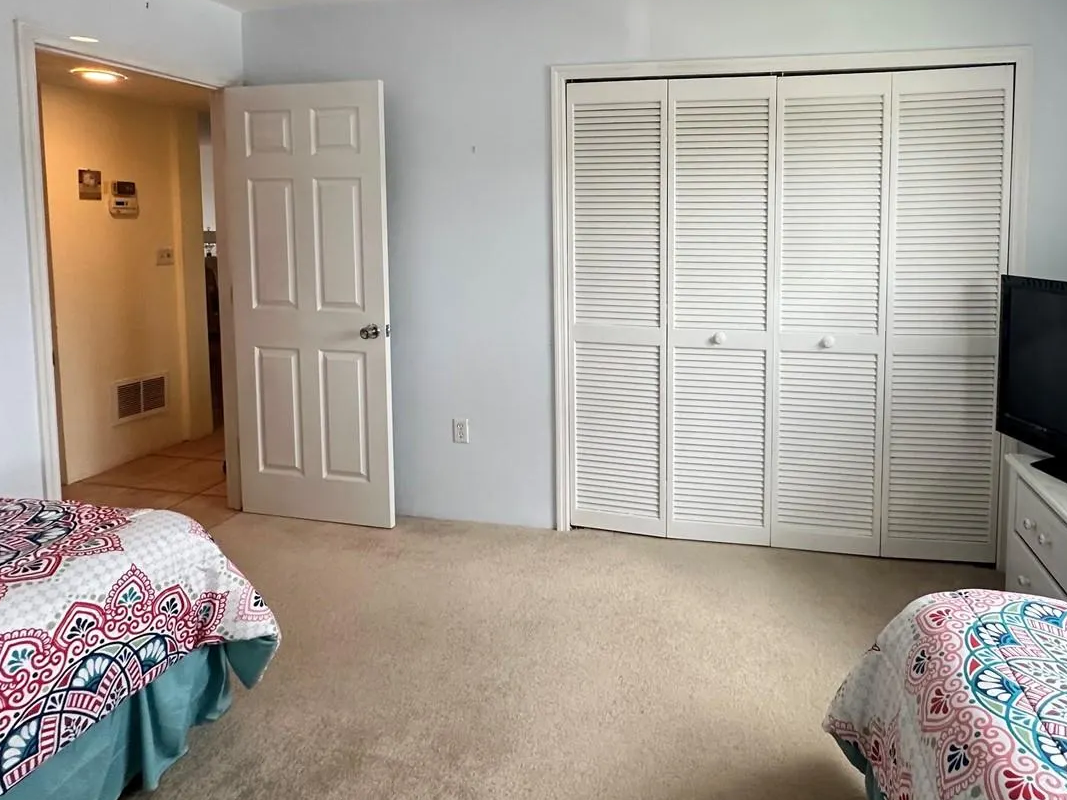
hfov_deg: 77.8
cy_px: 267
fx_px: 647
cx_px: 656
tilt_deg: -4.5
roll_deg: +0.3
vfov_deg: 61.9
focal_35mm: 21
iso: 320
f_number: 2.2
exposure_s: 1/99
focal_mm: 2.22
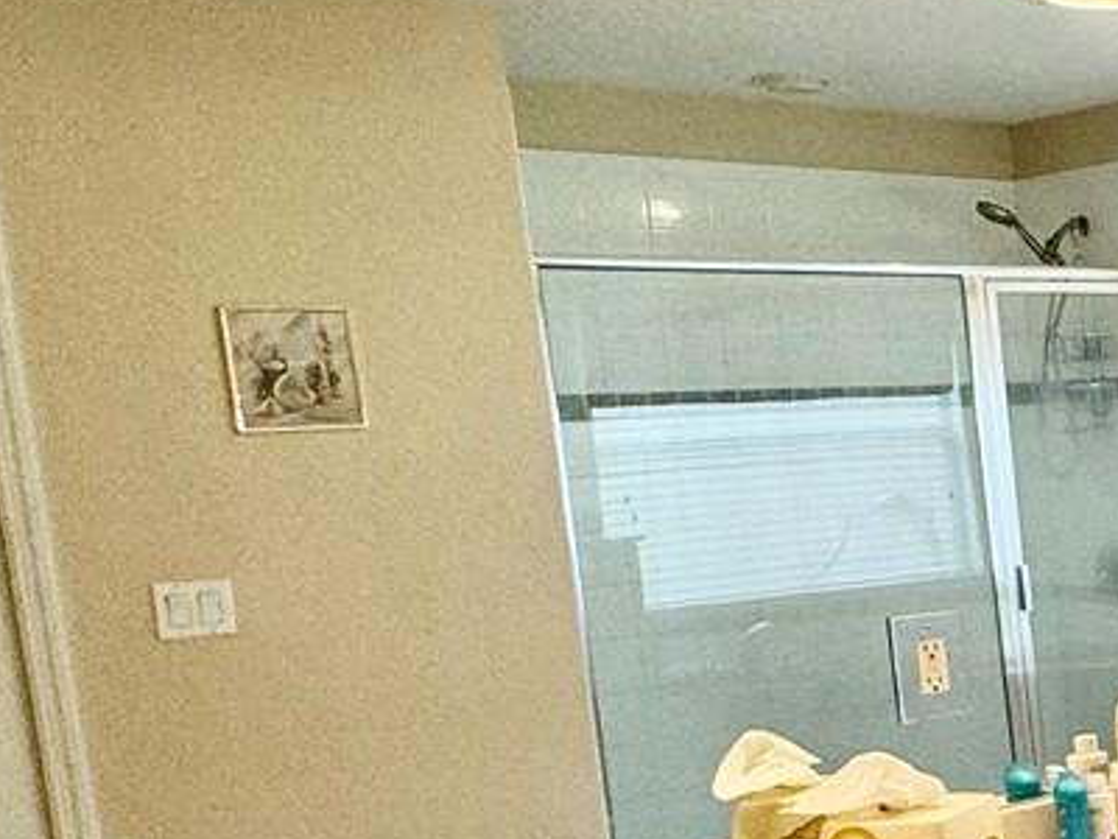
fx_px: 1809
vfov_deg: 25.8
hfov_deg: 22.1
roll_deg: +1.7
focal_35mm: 56
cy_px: 610
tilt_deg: -7.2
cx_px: 1982
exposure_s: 1/120
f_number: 2.2
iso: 160
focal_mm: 2.22
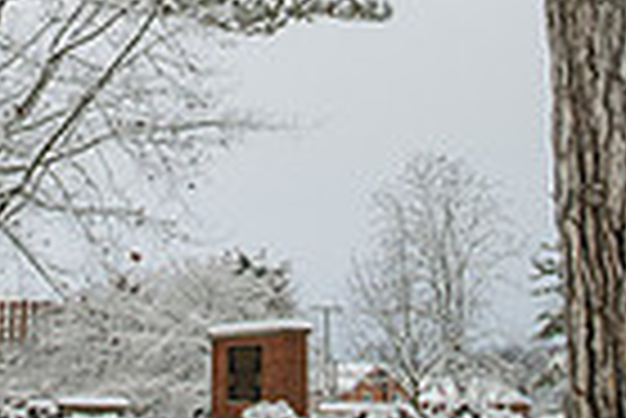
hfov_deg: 28.1
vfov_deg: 17.8
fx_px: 1236
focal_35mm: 71
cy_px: -146
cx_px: 180
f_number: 5
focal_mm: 17
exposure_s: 1/320
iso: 160
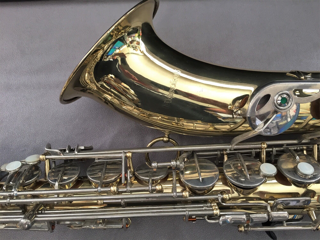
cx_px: 160
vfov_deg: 48.2
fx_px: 268
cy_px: 120
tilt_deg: -71.8
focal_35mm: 29
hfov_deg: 61.7
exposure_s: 1/33
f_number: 2.2
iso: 100
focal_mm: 4.15
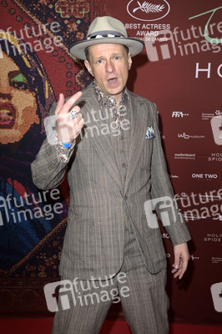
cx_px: 111
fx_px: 463
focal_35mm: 50
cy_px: 167
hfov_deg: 26.9
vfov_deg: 39.6
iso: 400
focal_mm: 50
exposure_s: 1/250
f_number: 5.6
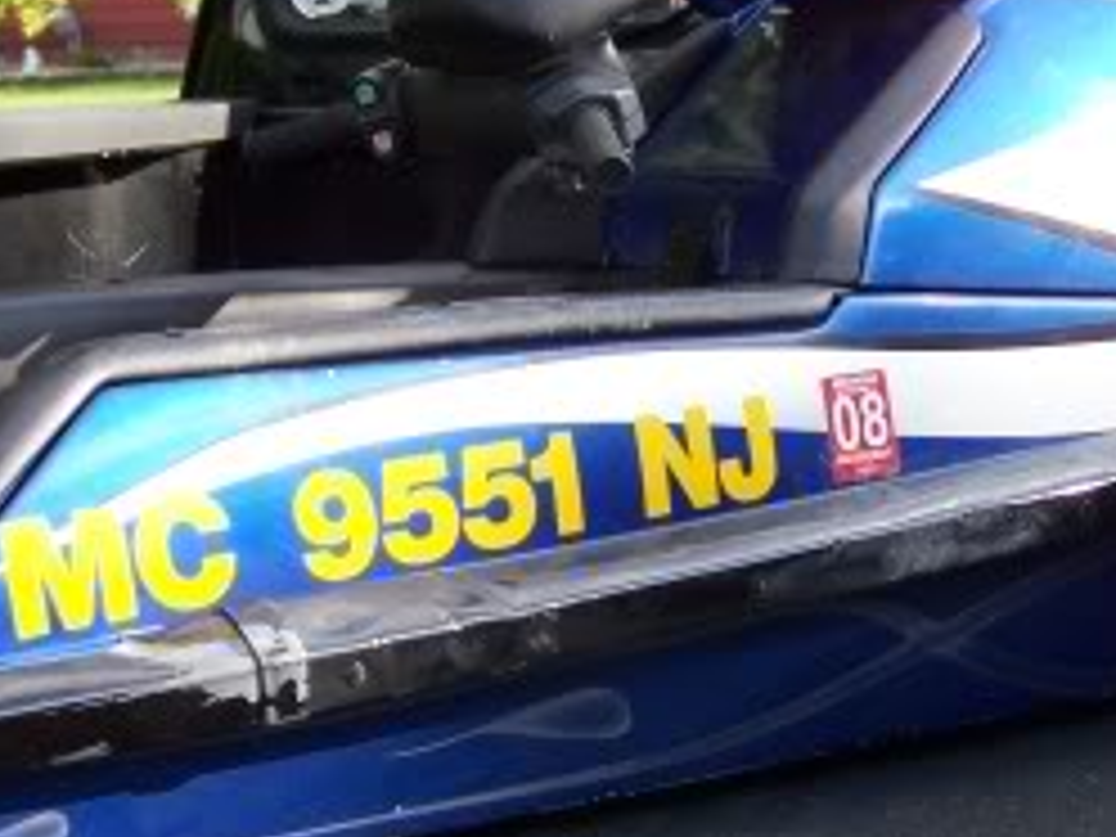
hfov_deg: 19.9
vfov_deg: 15.1
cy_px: 436
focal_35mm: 98
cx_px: 814
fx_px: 3159
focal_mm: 6.3
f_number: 2.8
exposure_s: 1/200
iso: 64
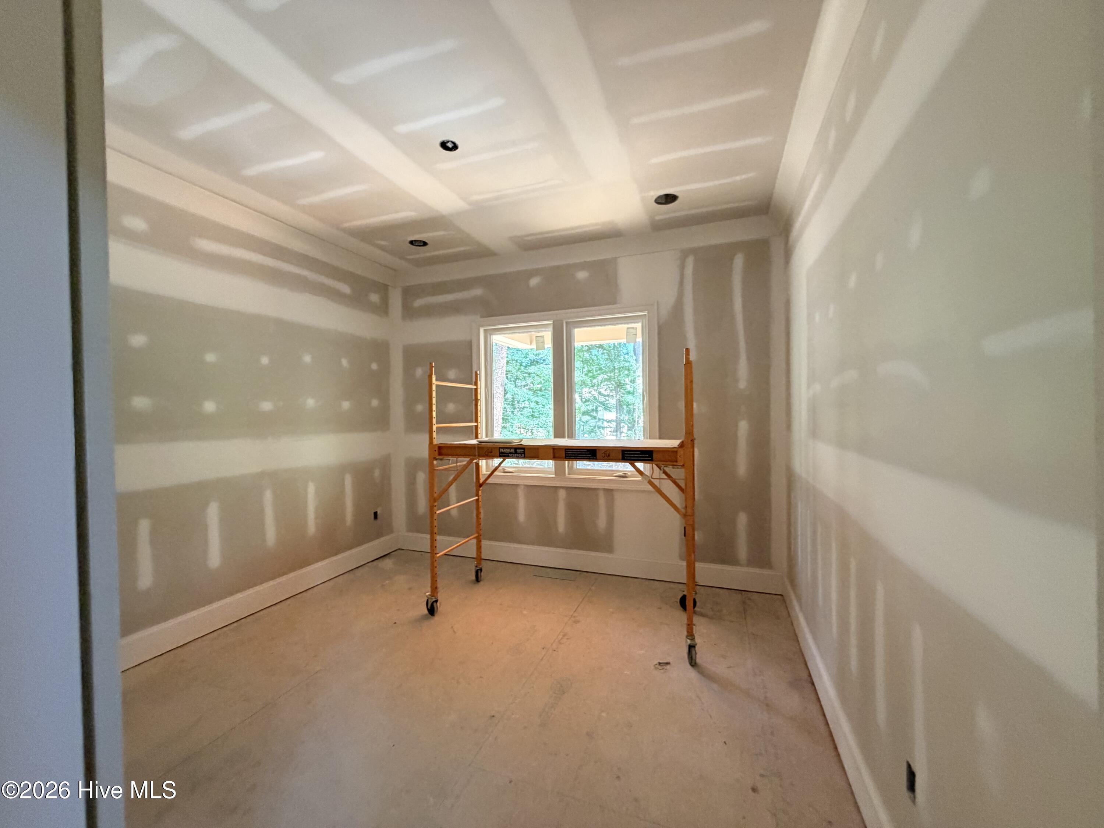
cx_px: 552
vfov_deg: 85.7
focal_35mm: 14
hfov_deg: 102.1
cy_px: 414
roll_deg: +1.3
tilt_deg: -2.7
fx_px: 446
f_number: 2.2
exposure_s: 1/60
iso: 400
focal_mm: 2.22
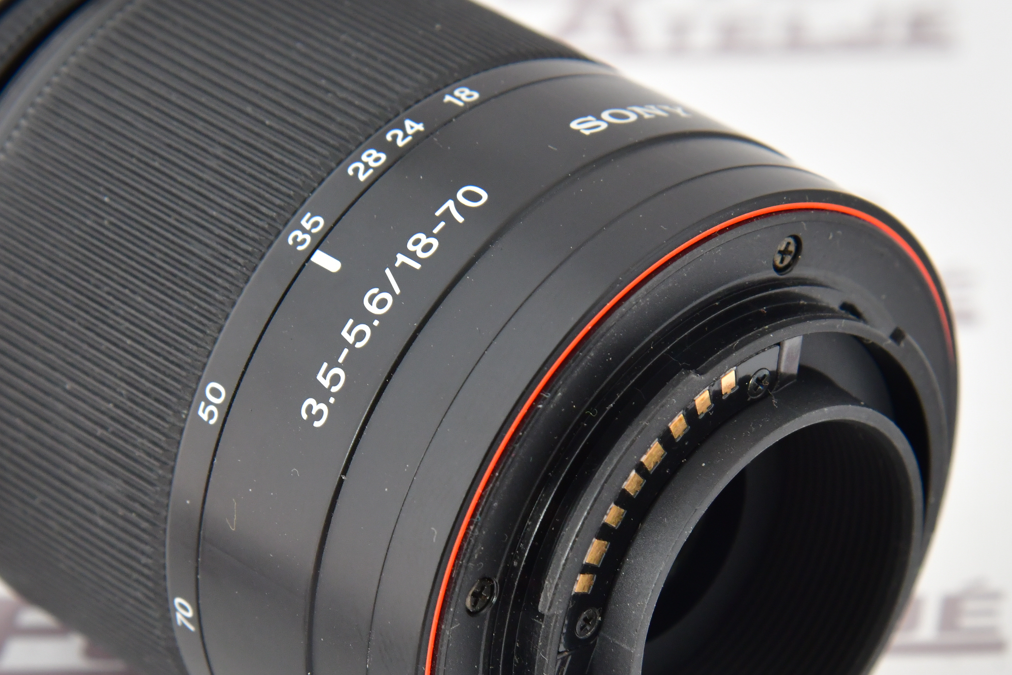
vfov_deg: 5.8
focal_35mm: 238
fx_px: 6691
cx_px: 498
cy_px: 456
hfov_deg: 8.6
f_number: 10
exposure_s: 1/60
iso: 800
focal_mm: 120
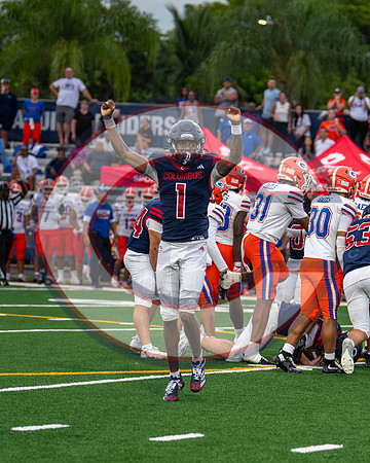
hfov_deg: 6.2
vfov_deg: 7.7
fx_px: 3431
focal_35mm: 251
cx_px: 311
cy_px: 322
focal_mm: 120
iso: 800
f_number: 2.8
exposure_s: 1/1000
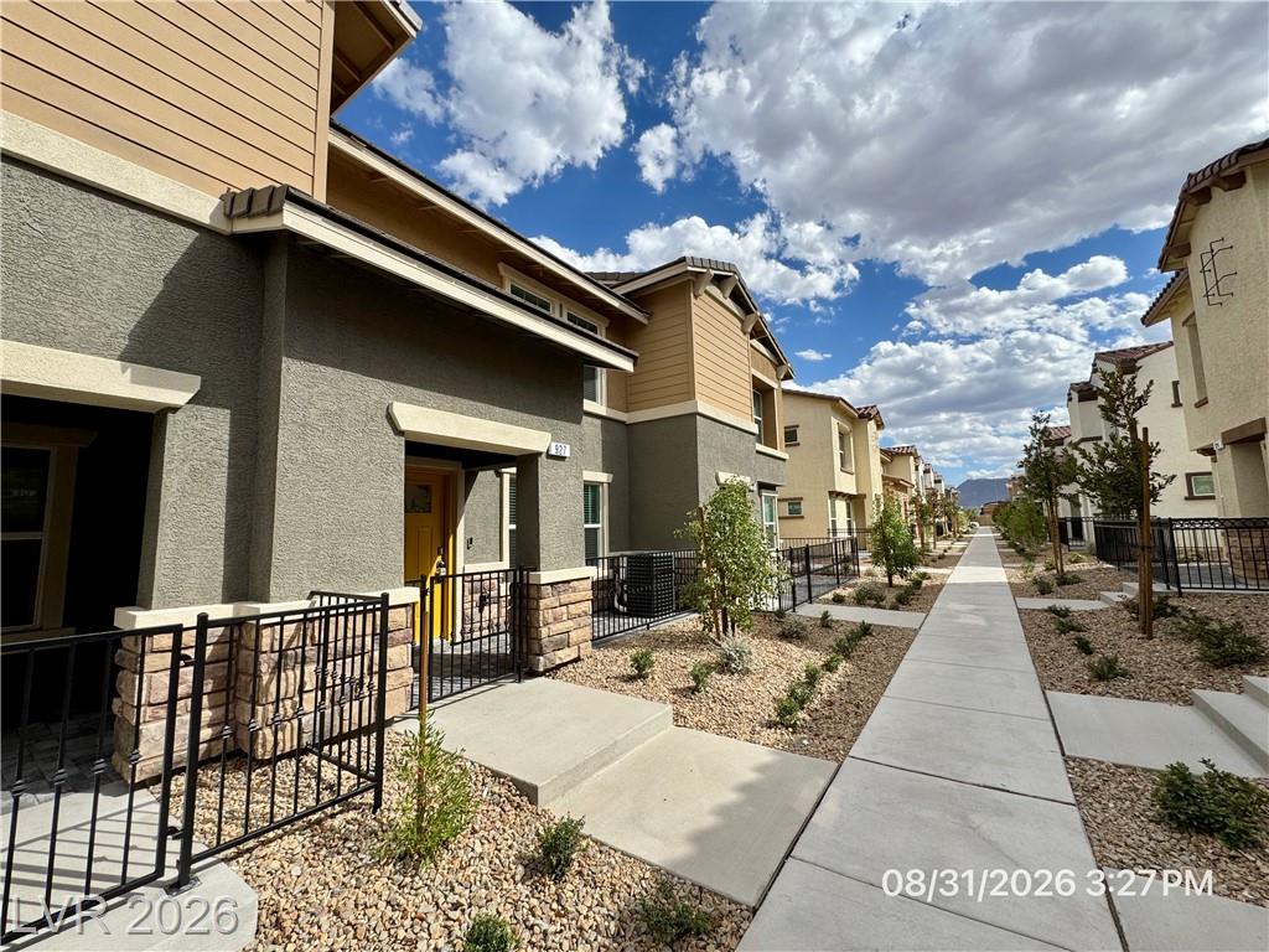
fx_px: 513
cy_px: 476
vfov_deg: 85.7
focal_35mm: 14
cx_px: 634
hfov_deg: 102.1
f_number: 2.2
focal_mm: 2.22
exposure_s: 1/1536
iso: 50
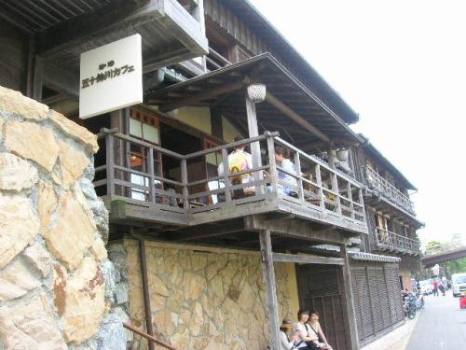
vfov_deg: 41.8
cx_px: 233
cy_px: 175
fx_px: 458
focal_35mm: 34
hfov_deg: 54.0
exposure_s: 1/43
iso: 71
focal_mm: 5.7
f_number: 4.9
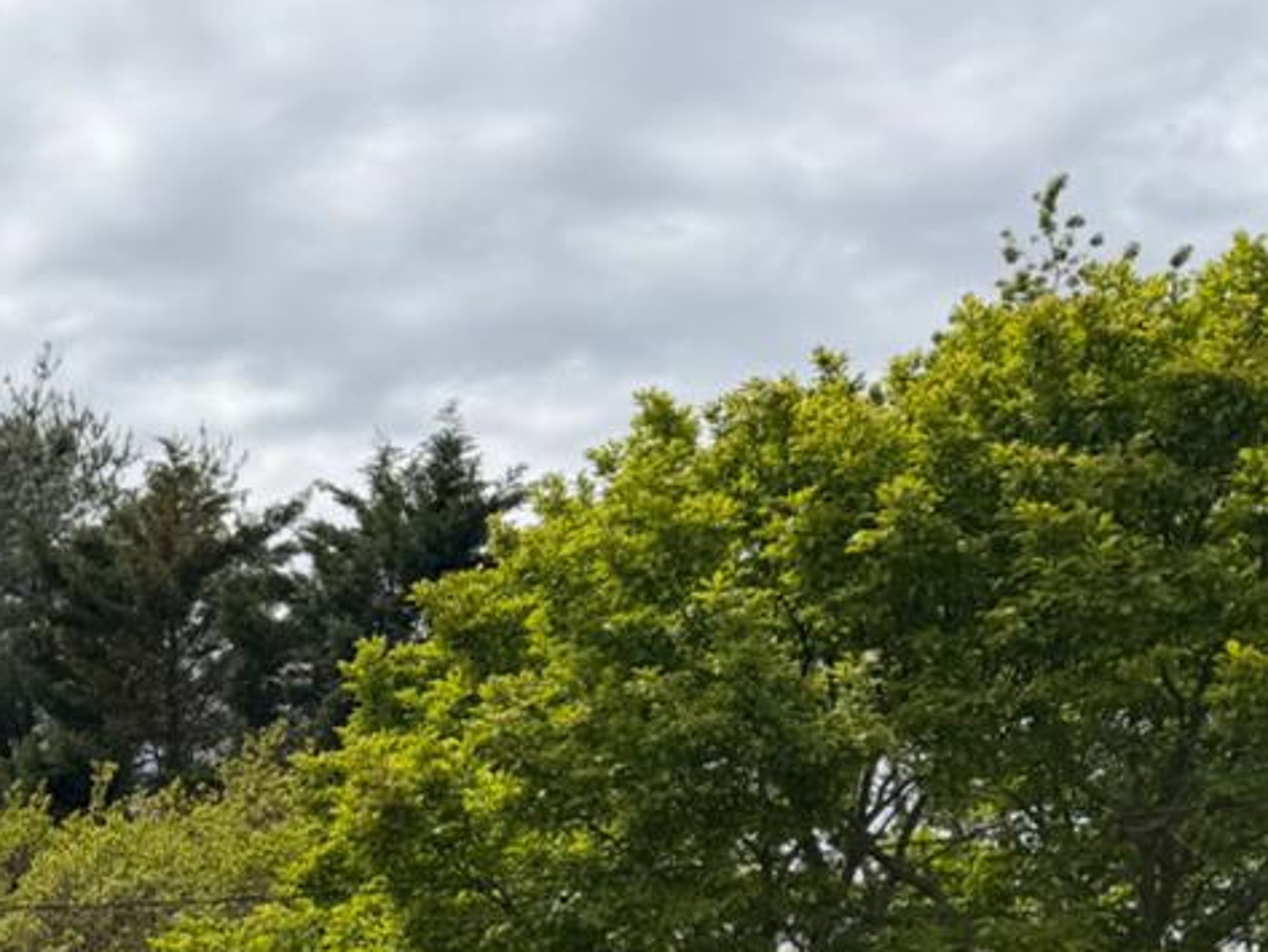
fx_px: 2675
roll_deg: -2.4
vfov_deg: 18.9
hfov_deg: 22.7
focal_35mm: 73
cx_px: -528
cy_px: 1185
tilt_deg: +2.4
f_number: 1.78
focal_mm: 6.76
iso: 80
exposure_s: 1/6711
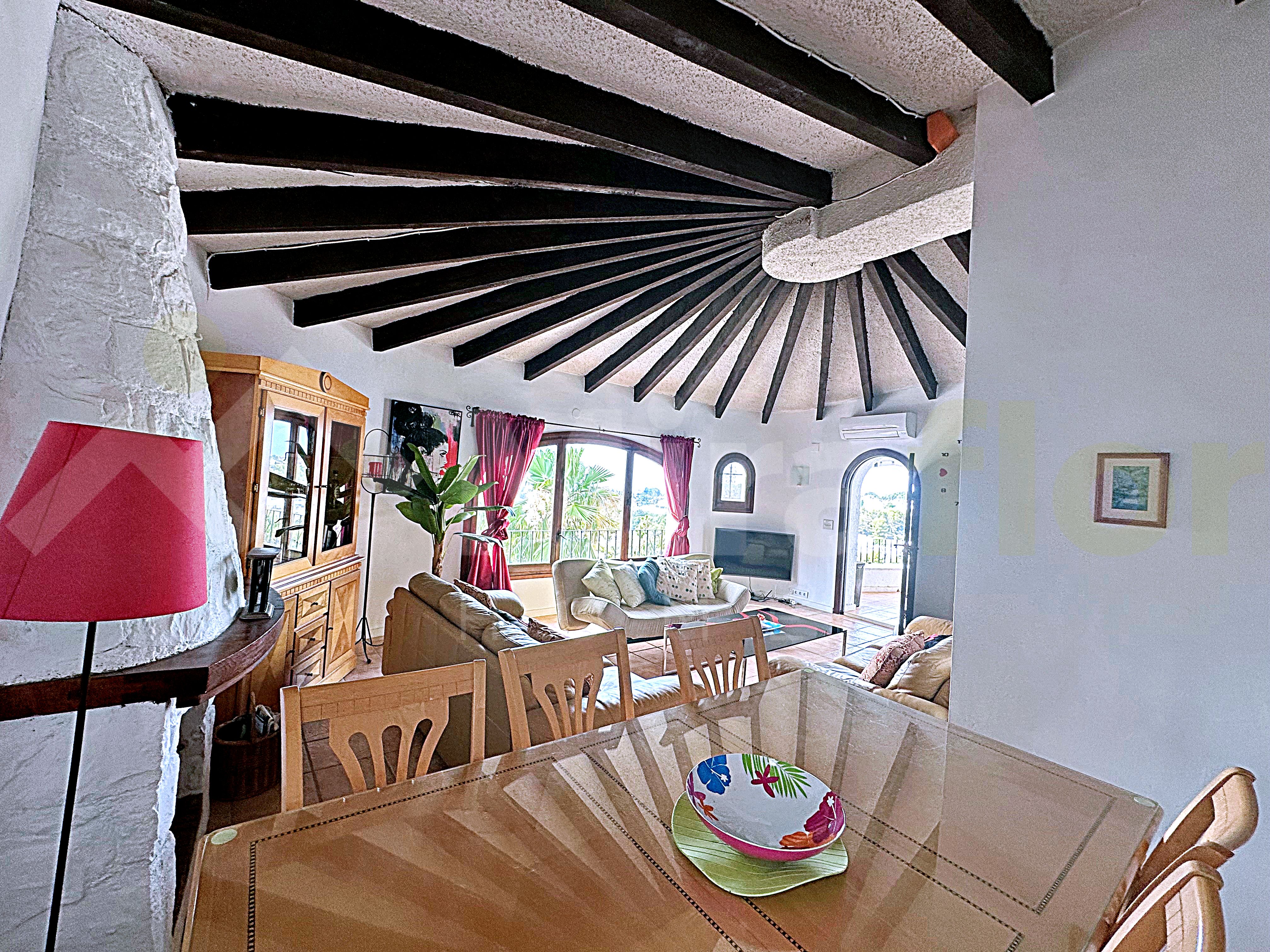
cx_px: 635
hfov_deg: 102.1
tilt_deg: +0.5
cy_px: 476
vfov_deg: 85.7
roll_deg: -4.0
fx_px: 514
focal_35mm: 14
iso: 64
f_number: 2.2
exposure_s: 1/99
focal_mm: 2.22
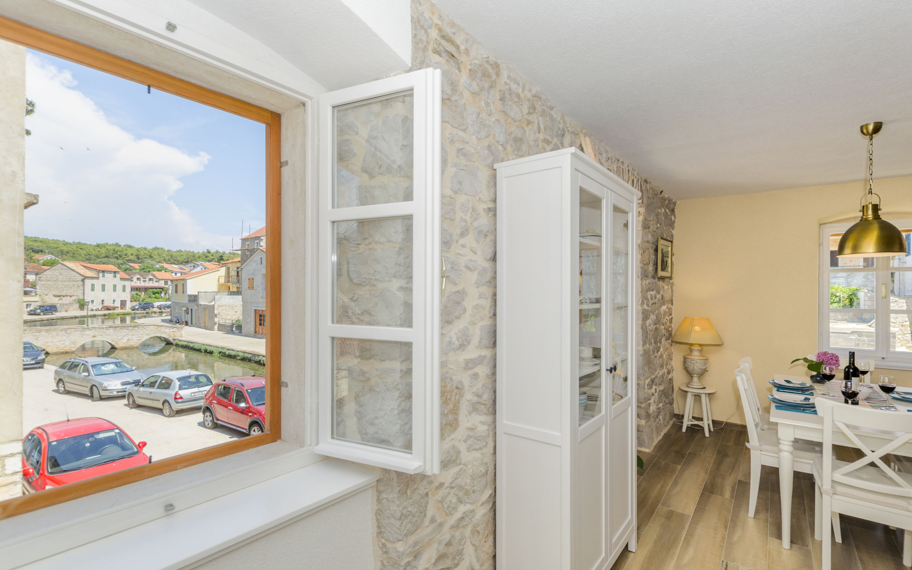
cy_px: 299
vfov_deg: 71.2
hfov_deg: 97.8
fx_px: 398
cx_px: 474
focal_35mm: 16
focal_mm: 10
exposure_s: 1/160
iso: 100
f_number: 8
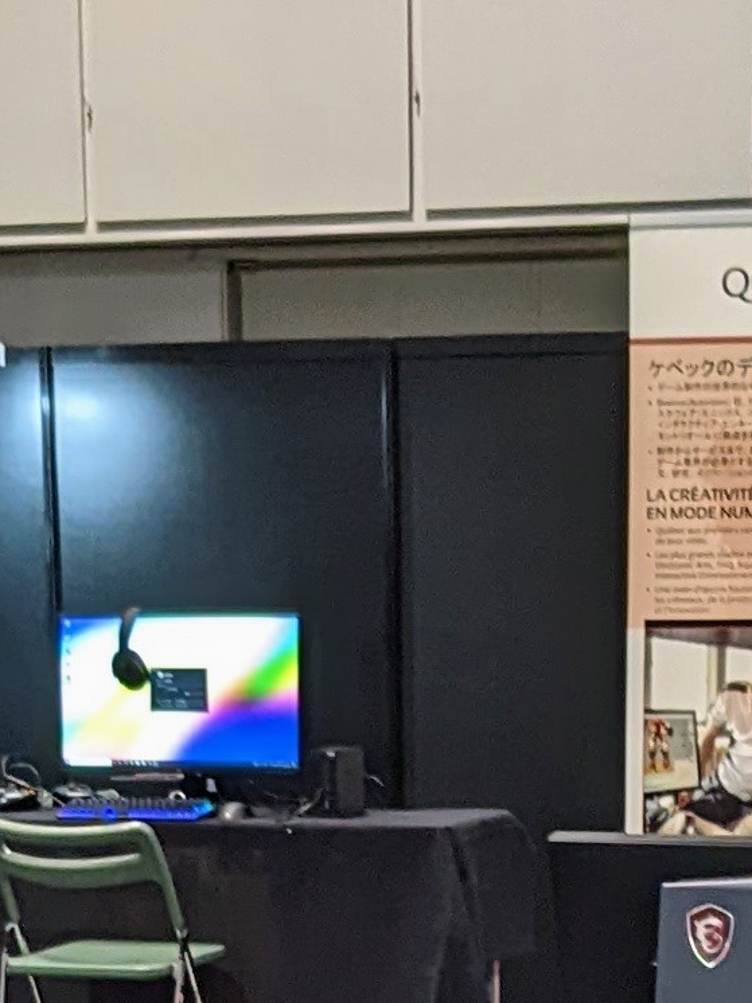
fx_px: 4231
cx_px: 361
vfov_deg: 12.7
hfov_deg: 10.2
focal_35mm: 146
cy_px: 1611
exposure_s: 1/40
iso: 98
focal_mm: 4.38
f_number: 1.73
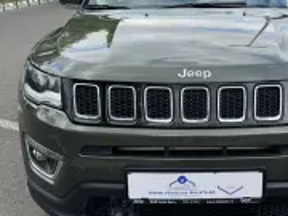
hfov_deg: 39.1
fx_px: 399
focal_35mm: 48
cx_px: 197
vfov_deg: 30.2
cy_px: 88
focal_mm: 6.76
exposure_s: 1/1339
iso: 80
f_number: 1.78
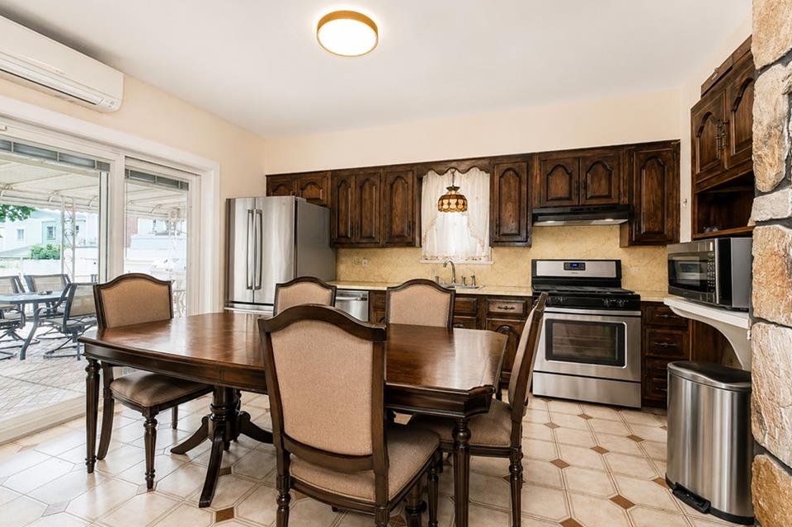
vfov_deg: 73.7
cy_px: 261
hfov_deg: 96.7
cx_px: 377
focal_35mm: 16
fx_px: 352
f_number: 7.1
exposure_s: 1/100
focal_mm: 10
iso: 1600
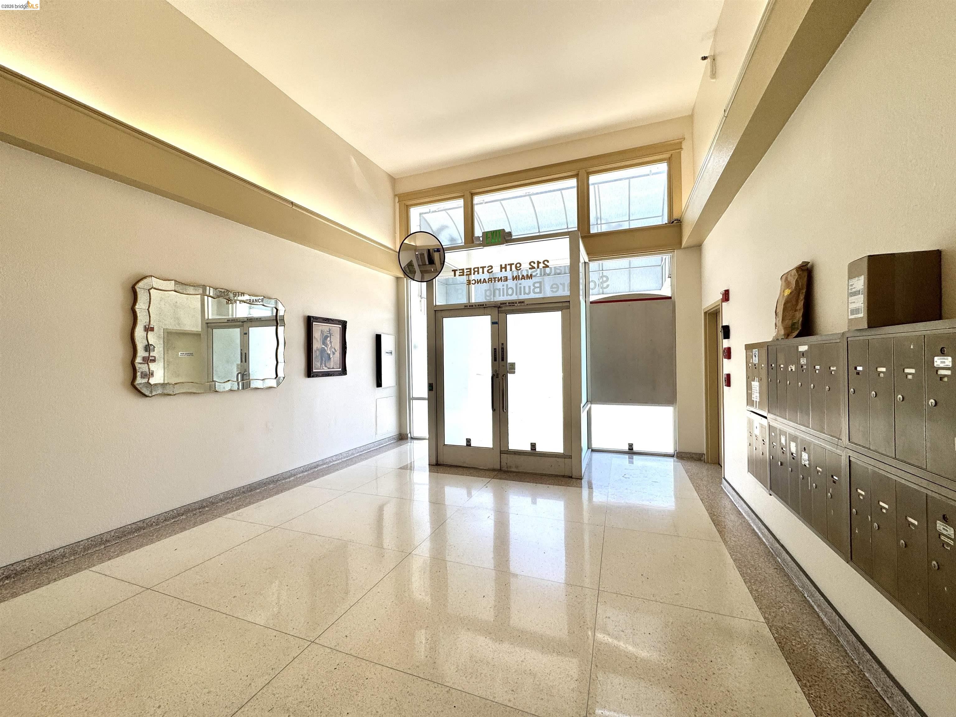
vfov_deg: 85.7
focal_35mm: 14
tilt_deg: -0.4
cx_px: 478
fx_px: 387
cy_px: 358
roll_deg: +0.4
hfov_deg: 102.1
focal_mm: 2.22
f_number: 2.2
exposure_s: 1/293
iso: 40
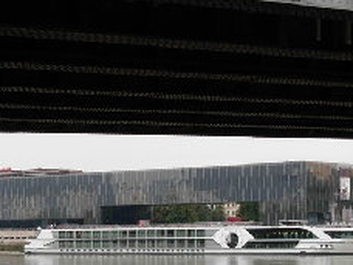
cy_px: 215
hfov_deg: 14.6
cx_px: 133
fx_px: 1377
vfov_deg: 10.9
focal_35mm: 135
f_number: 3.4
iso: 79
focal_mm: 10.5
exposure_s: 1/49.3
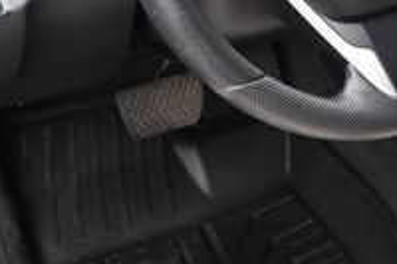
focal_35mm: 98
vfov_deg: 13.7
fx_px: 1084
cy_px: 8
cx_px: 391
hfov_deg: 20.1
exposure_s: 1/125
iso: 400
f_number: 3.8
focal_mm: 20.5
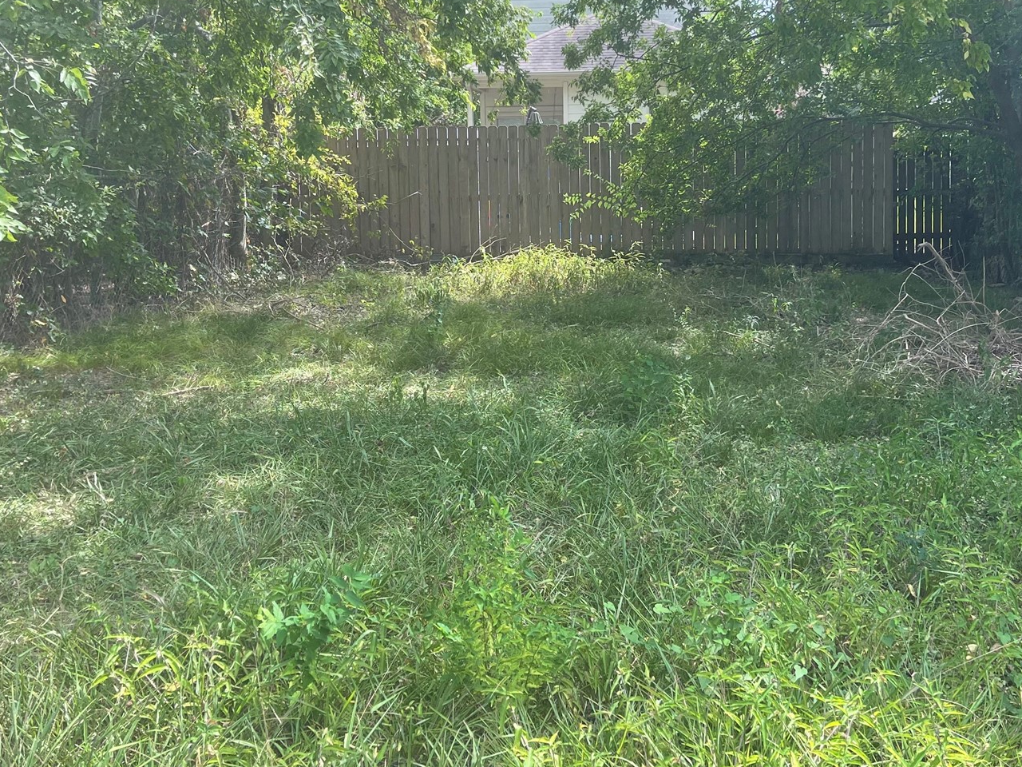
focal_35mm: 40
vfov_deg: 35.4
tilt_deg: -2.6
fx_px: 1181
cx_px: 532
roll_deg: -0.2
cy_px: 218
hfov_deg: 46.8
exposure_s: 1/490
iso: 32
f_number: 1.6
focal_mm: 5.1
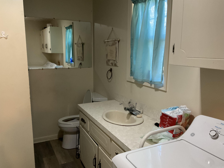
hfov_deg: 61.7
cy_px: 84
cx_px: 112
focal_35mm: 29
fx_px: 188
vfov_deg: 48.2
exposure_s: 1/40
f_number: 1.8
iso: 250
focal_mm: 3
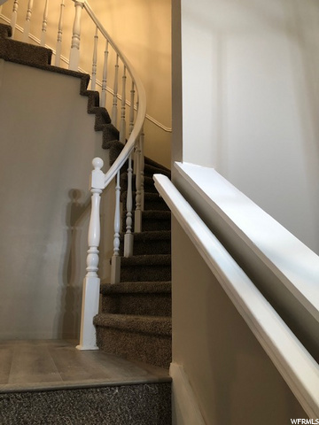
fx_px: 344
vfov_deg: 63.4
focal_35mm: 28
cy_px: 212
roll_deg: -0.7
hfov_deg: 49.7
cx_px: 160
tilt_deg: +15.5
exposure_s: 1/15
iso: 50
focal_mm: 3.99
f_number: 1.8
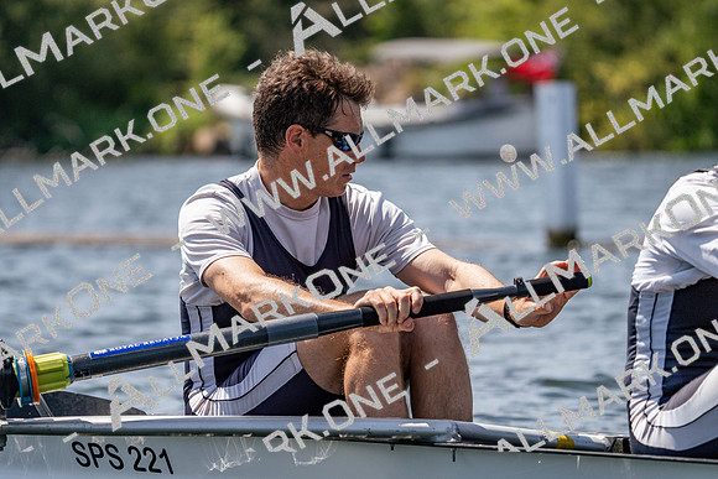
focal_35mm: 275
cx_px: 359
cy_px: 240
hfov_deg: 7.5
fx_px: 5486
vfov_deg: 5.0
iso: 250
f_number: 5.6
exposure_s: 1/2000
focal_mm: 275
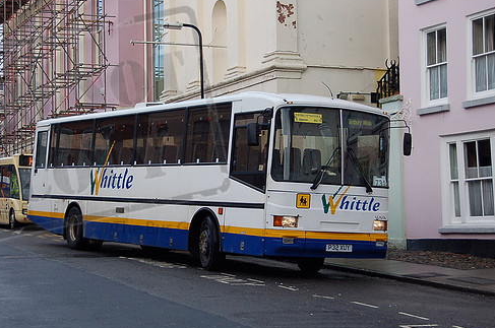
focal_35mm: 75
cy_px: 164
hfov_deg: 27.0
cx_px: 220
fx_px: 1030
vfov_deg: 18.1
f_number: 5.3
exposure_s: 1/500
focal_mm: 42
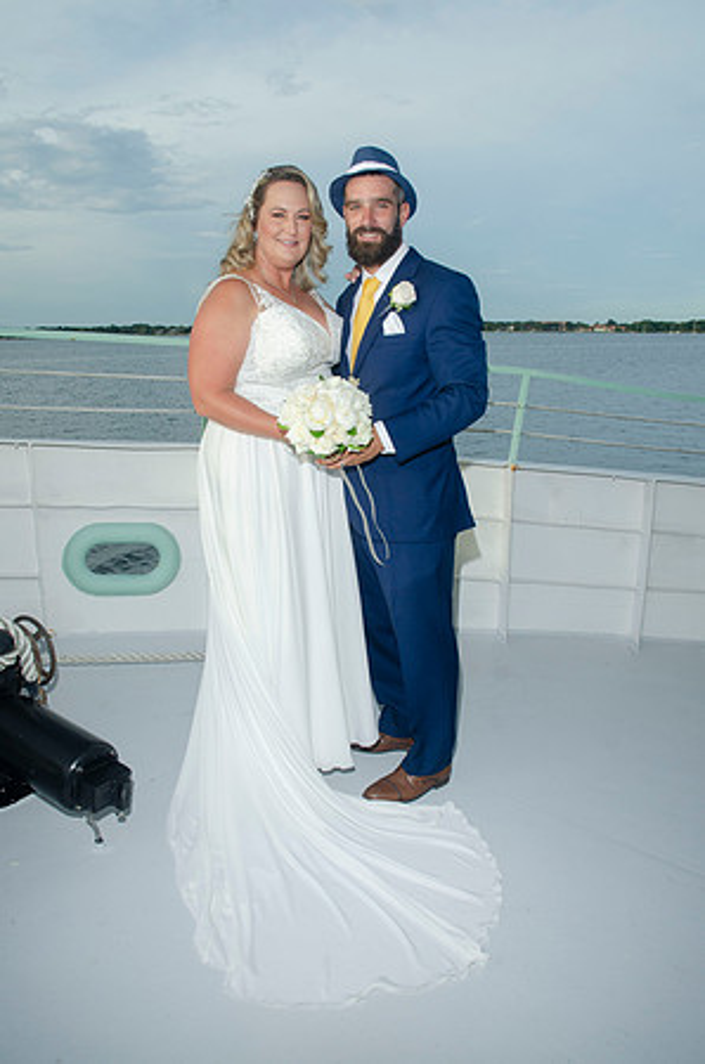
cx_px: 352
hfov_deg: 47.7
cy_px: 532
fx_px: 797
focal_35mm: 27
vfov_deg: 67.5
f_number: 8
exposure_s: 1/250
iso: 100
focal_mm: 18
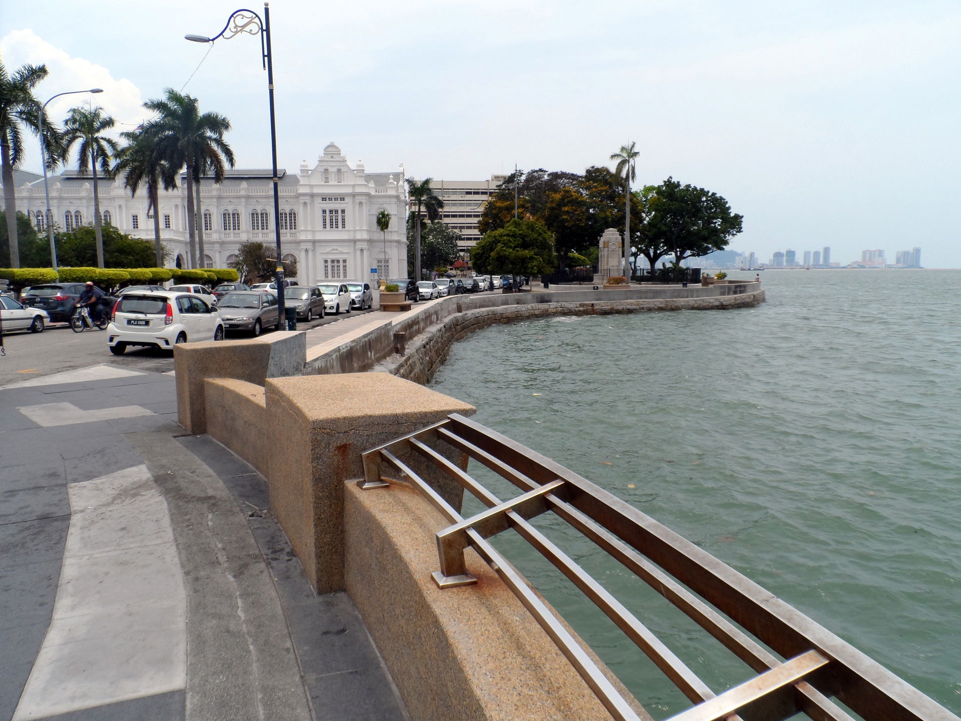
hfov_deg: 71.6
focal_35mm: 24
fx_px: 666
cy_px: 360
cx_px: 480
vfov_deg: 56.8
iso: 80
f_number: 4.5
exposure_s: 1/750
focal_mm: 4
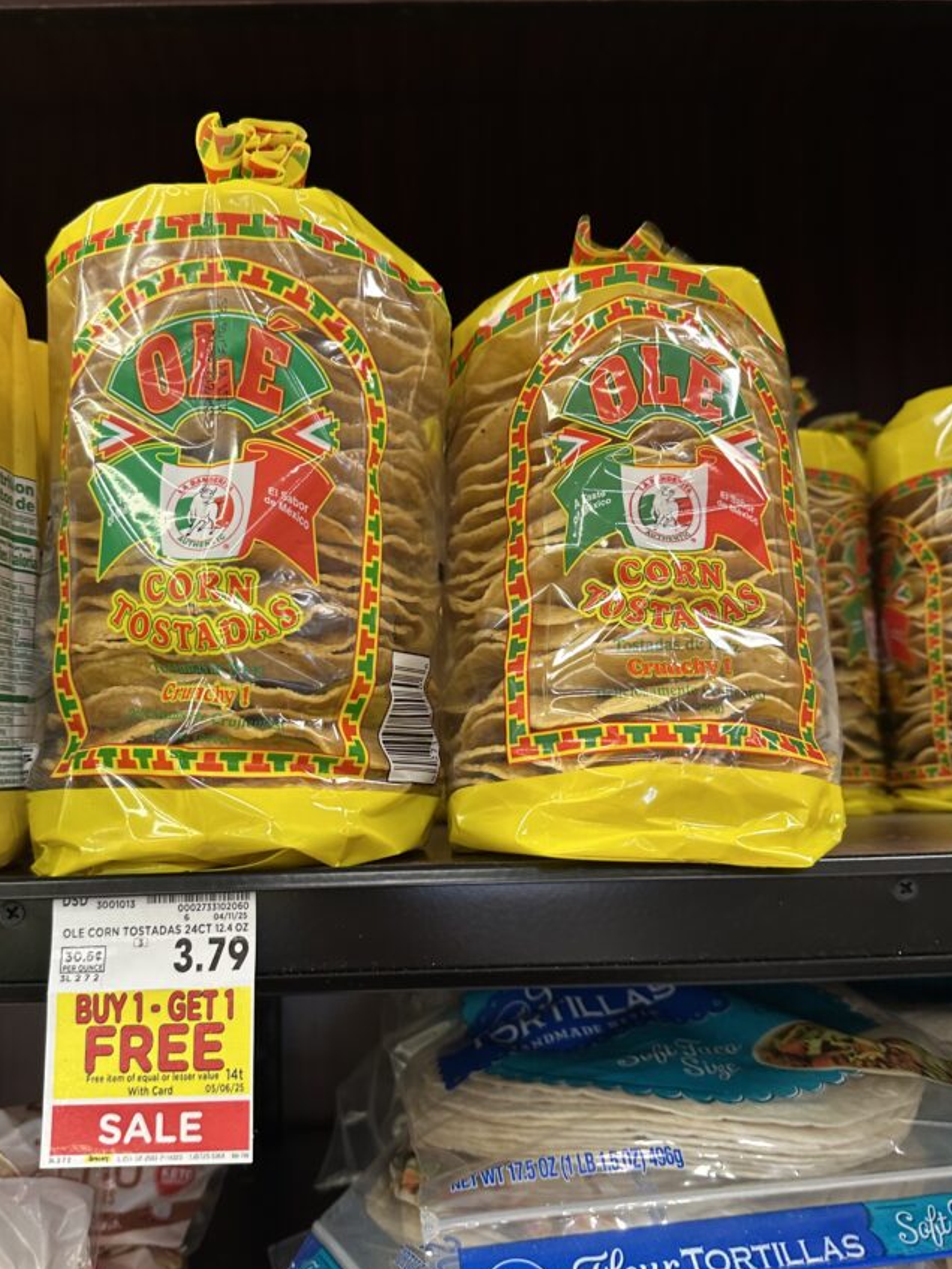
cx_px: 419
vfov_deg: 61.6
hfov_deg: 48.2
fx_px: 1063
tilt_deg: +3.8
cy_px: 667
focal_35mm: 29
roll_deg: +0.1
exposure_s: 1/40
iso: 160
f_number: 1.78
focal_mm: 6.86
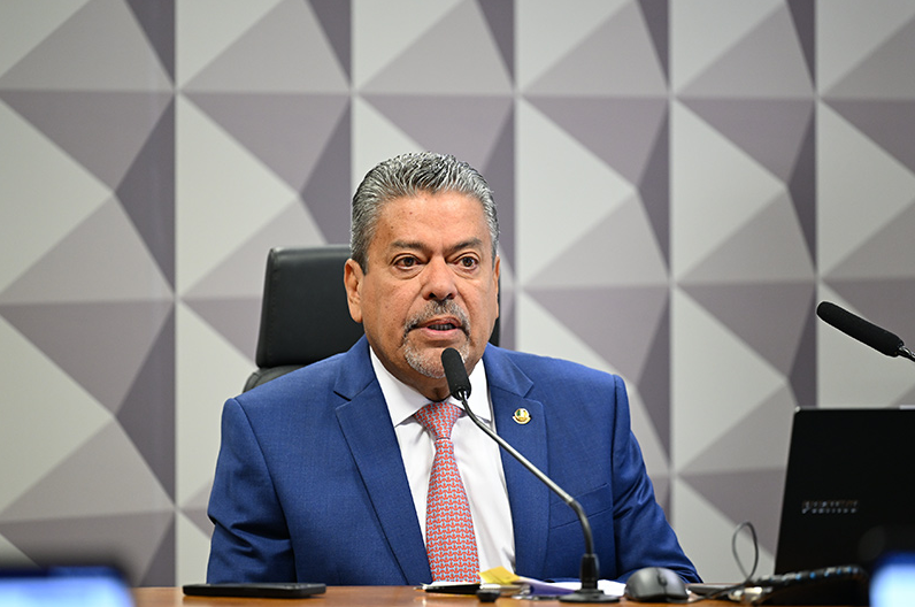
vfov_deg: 6.3
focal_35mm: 216
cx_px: 453
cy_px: 314
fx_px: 5481
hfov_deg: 9.5
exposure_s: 1/125
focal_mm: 200
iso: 1250
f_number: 2.8
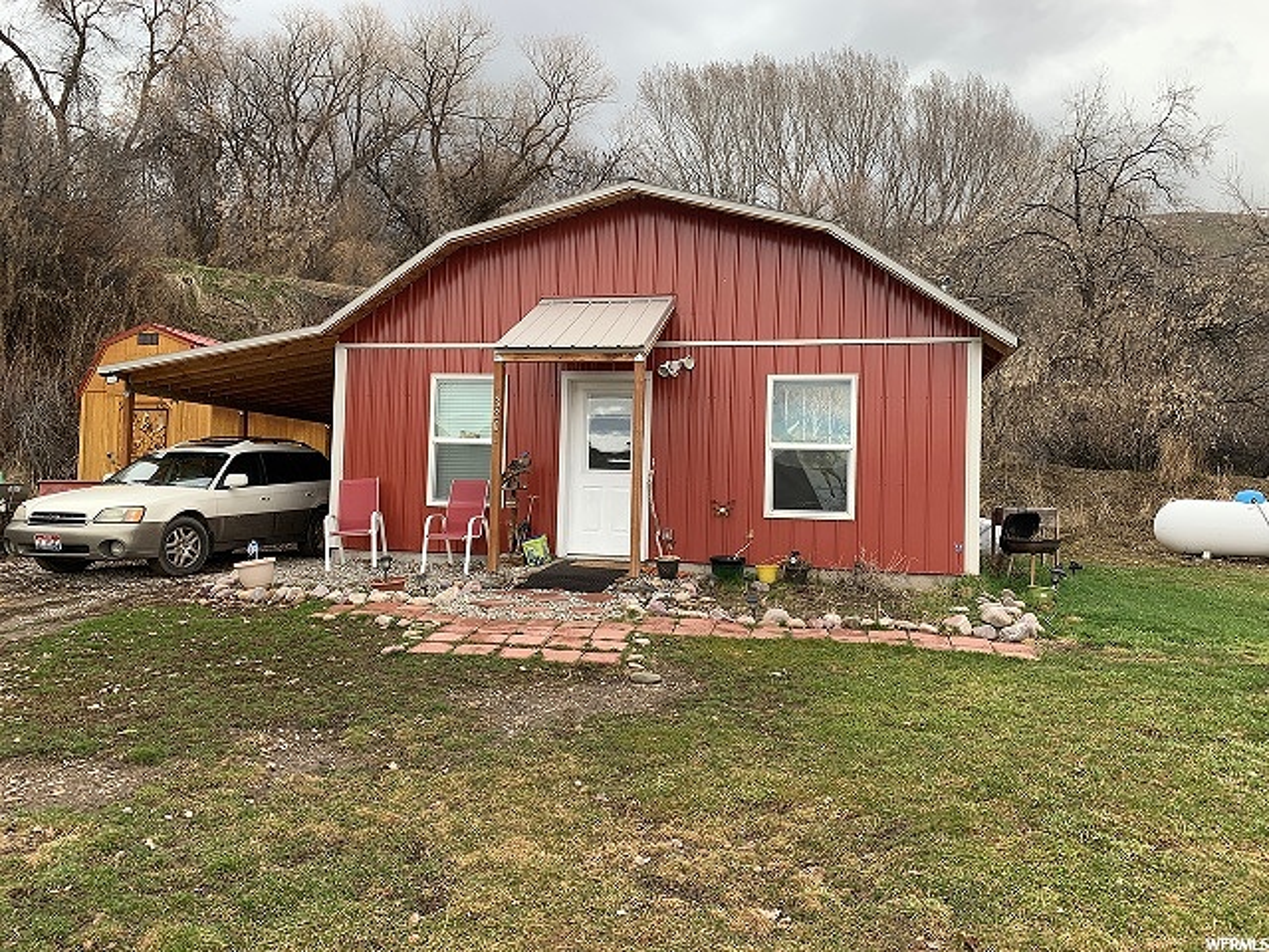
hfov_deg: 67.3
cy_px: 476
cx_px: 634
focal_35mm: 26
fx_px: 953
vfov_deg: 53.1
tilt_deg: +2.3
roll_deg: -1.5
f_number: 1.8
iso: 25
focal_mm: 4.25
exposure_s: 1/419
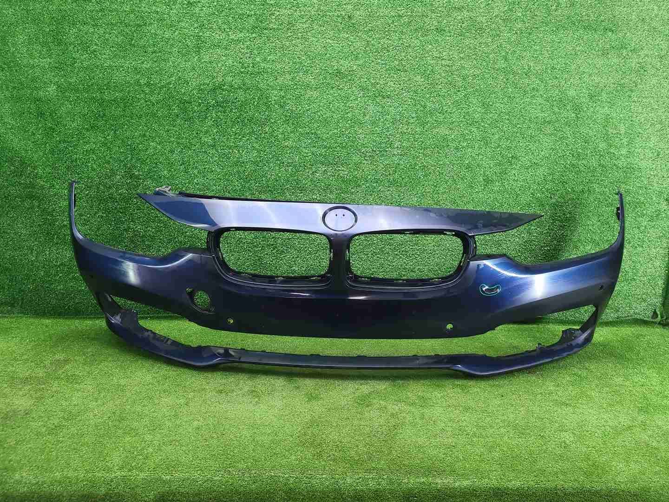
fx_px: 502
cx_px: 334
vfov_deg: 53.1
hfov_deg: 67.3
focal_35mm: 26
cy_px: 251
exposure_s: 1/50
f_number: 1.8
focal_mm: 5.4
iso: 221
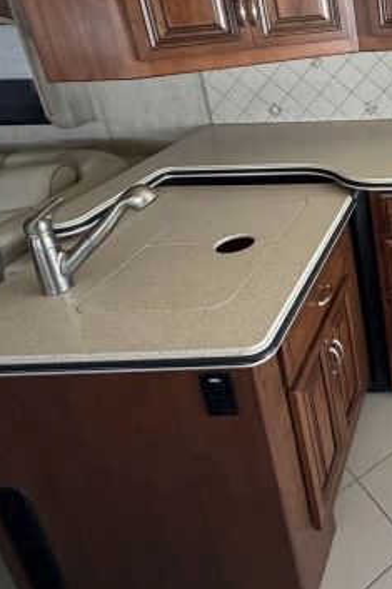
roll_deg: +0.0
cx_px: 492
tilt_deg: -16.9
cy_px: 147
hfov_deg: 31.9
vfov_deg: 54.6
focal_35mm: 33
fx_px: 539
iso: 320
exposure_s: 1/121
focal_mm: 2.22
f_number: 2.2
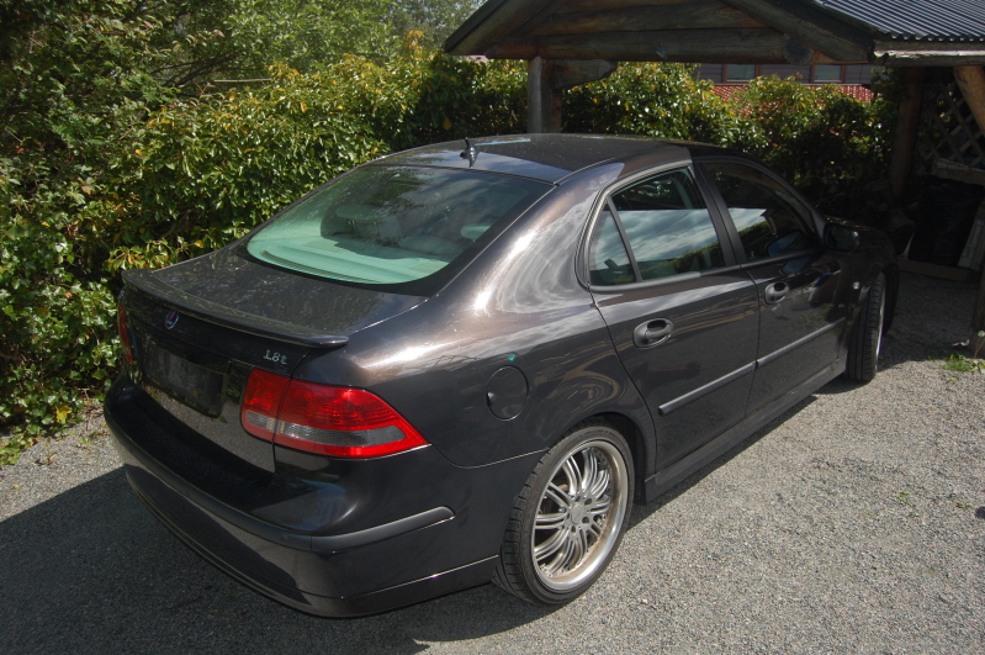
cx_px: 492
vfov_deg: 45.6
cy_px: 328
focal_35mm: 28
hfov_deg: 64.6
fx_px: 779
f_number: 5.6
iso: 360
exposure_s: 1/500
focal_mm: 19
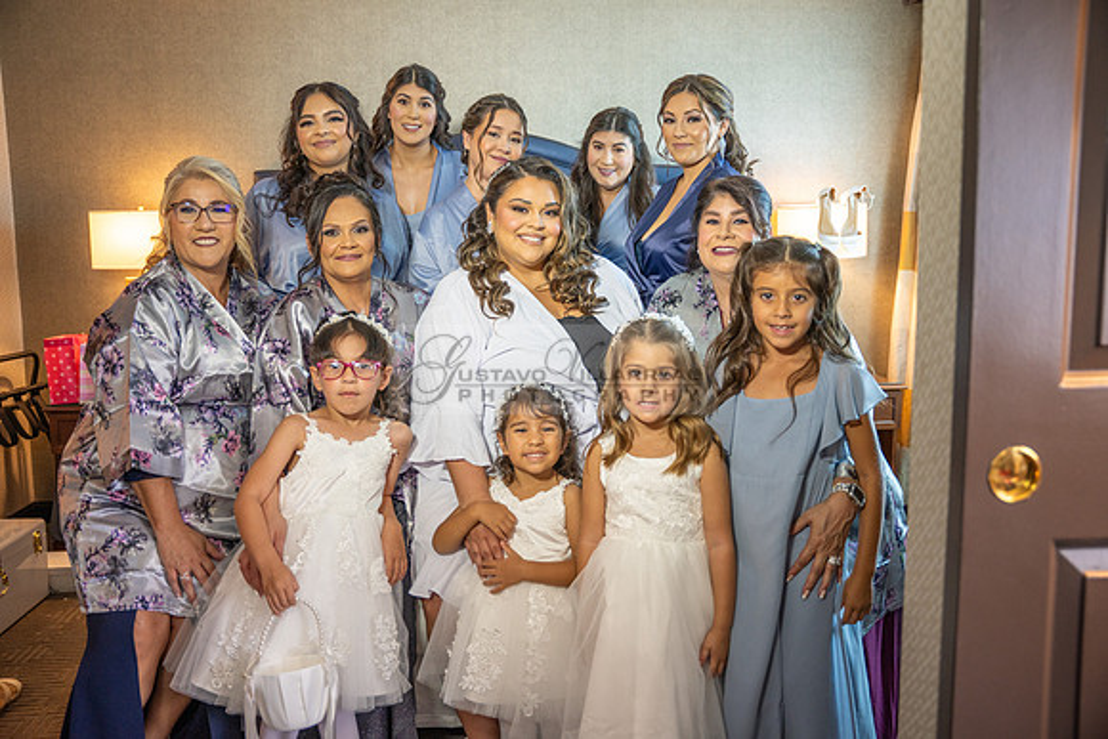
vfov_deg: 41.6
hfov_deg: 59.3
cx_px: 554
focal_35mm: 32
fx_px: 973
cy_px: 370
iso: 800
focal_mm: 31.6
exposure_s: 1/80
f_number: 2.8
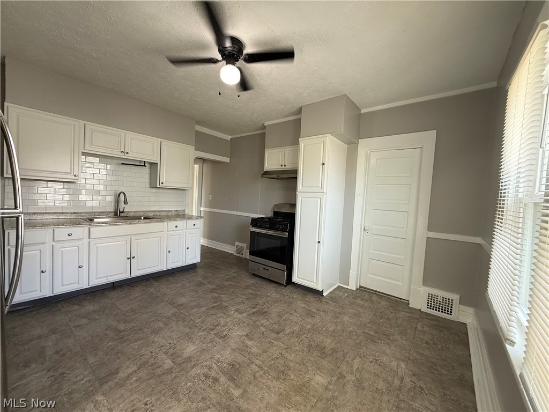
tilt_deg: -2.3
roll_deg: -3.2
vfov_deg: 85.7
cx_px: 274
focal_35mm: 14
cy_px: 206
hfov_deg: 102.1
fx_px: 222
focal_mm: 2.22
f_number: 2.2
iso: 160
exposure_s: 1/99
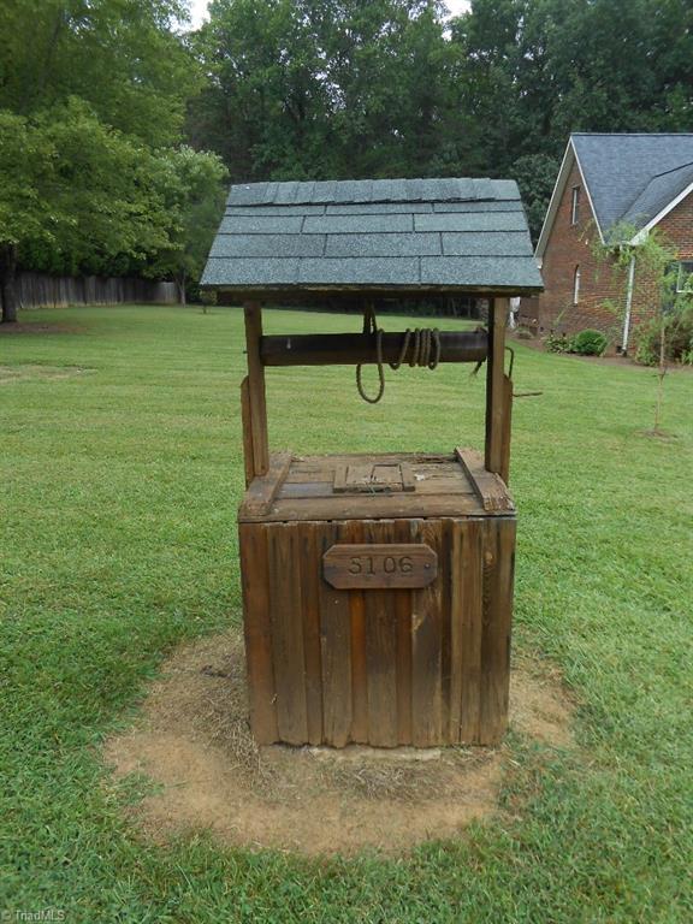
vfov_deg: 67.3
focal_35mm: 26
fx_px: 694
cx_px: 346
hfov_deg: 53.1
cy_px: 462
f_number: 3.5
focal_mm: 4.6
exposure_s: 1/125
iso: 80
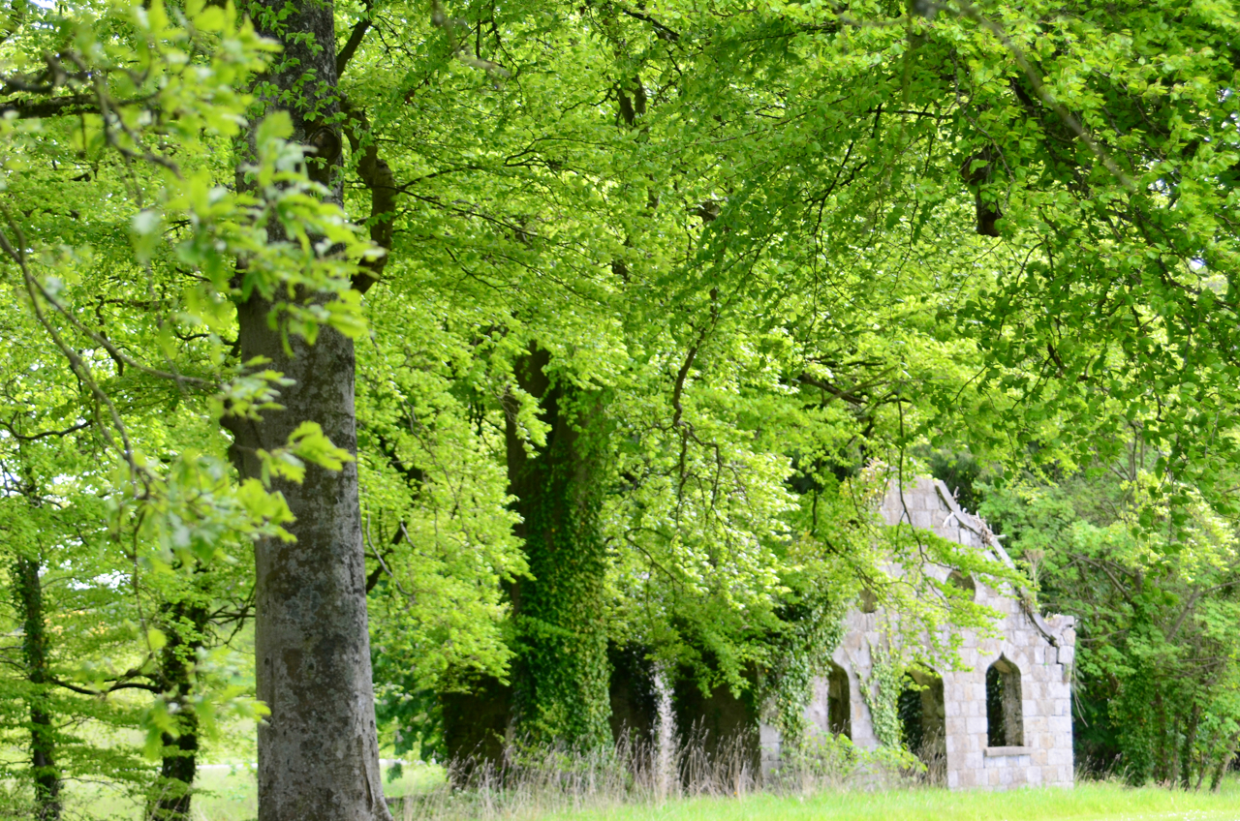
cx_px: 620
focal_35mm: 150
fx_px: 5156
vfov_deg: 9.1
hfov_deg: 13.7
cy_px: 410
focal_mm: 100
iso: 400
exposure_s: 1/160
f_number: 7.1
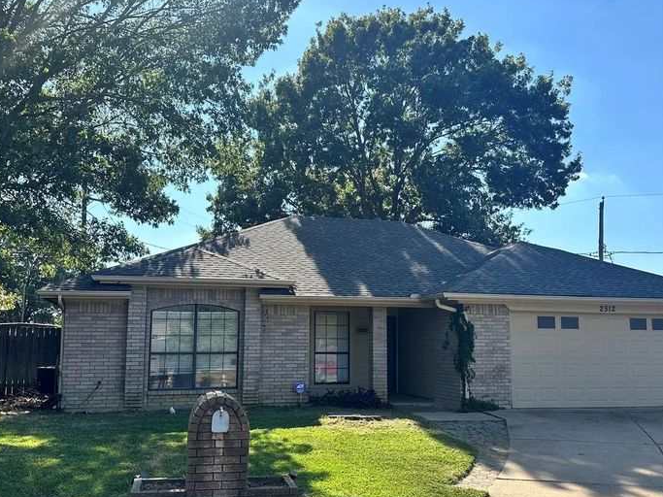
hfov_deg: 51.3
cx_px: 359
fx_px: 689
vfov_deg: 39.6
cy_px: 269
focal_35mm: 36
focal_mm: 6.86
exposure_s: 1/4184
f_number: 1.78
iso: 80
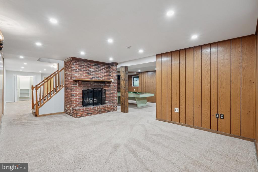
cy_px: 86
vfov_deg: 70.5
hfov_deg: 93.3
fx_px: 122
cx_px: 129
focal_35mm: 17
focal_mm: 17
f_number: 8
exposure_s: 1/2.5
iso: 250
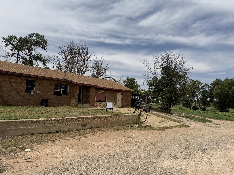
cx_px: 117
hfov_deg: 71.6
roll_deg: -3.1
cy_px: 88
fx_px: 162
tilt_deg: +4.8
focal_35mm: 24
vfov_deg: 56.8
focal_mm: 6.76
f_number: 1.78
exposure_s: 1/10309
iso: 80
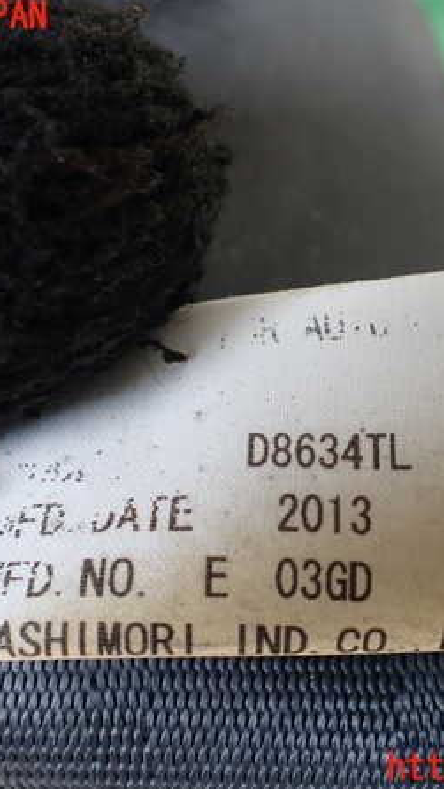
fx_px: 921
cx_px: 256
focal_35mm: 44
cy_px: 393
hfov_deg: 27.1
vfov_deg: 46.4
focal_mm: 5.4
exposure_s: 1/125
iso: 160
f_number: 2.3
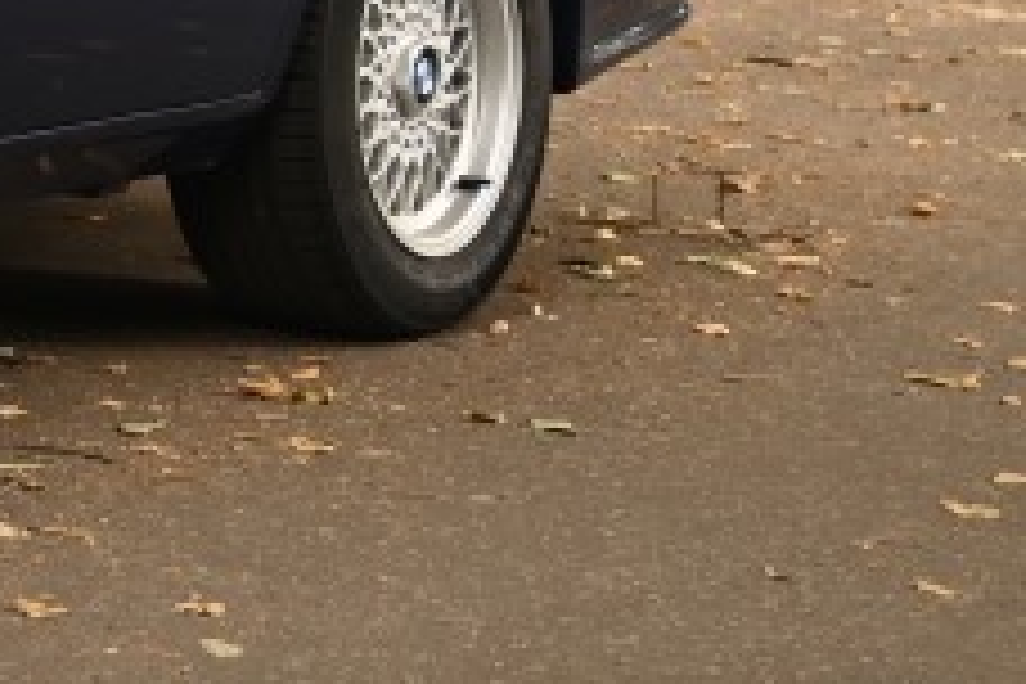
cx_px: -1170
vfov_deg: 8.2
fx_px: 4674
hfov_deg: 11.1
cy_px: -400
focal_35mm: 164
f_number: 4
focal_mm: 34
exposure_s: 1/125
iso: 800
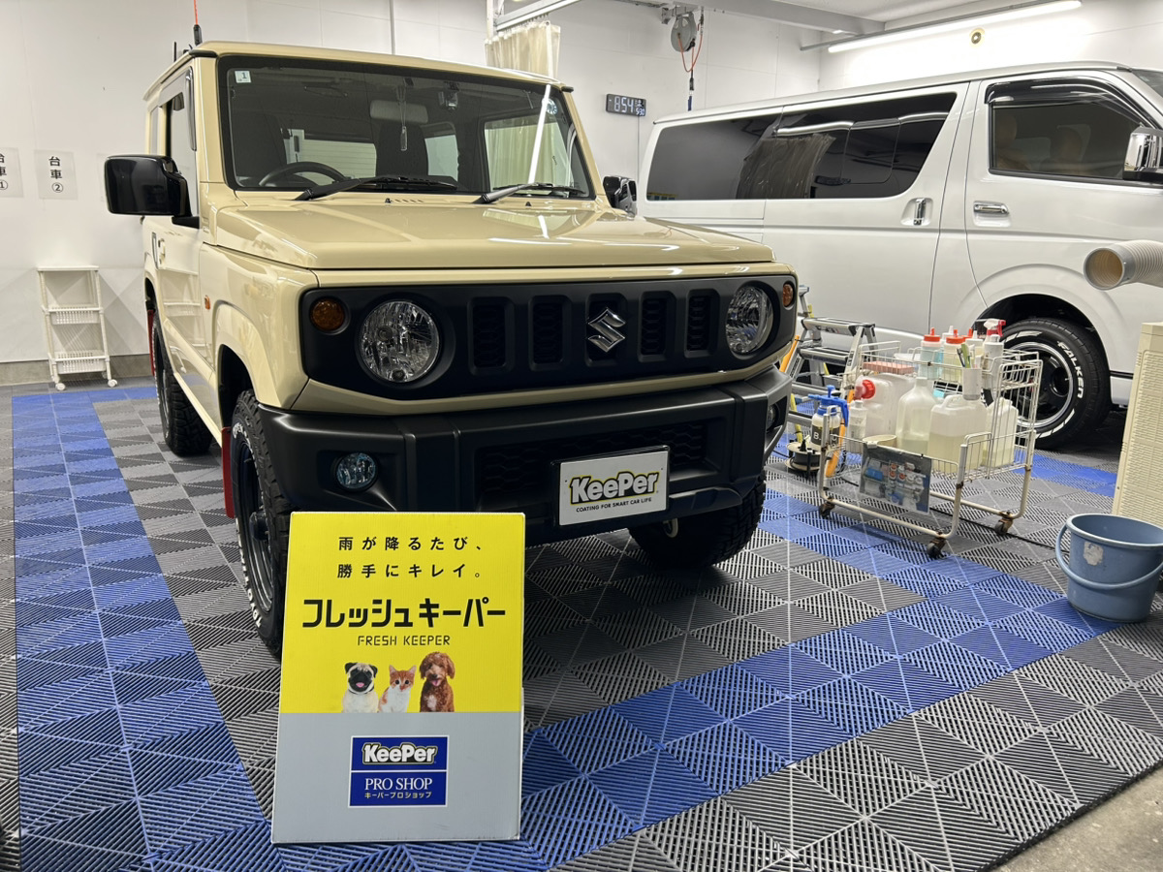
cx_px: 582
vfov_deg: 53.1
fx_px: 874
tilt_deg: -14.1
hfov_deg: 67.3
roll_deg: -0.8
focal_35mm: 26
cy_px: 436
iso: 64
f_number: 1.5
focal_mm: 5.7
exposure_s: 1/60
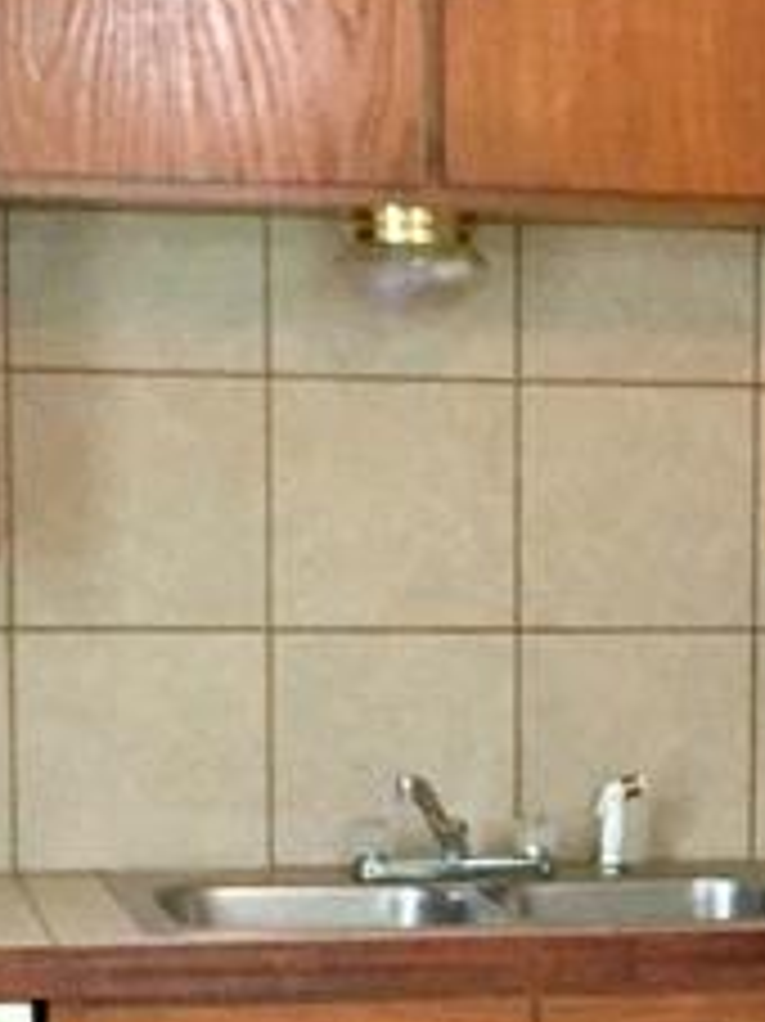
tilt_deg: -6.7
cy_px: 1378
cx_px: 619
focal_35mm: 98
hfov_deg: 15.0
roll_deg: +1.1
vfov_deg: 18.5
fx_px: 2890
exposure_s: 1/30
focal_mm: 4.15
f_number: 2.2
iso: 125
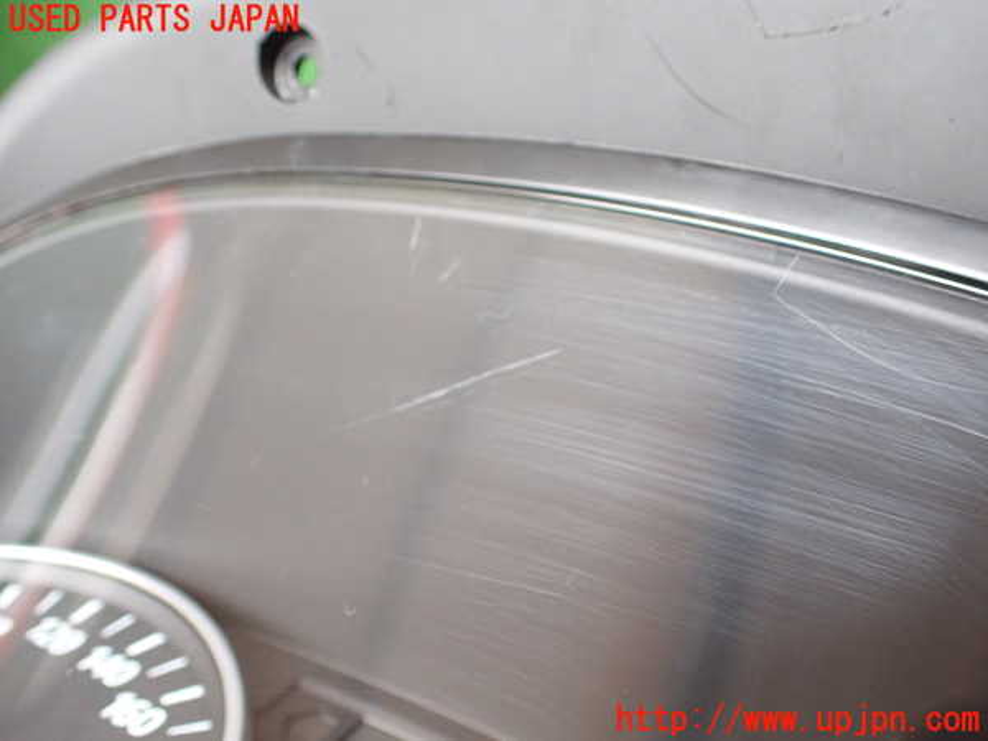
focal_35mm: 30
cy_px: 370
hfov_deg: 60.0
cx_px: 494
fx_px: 856
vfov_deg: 46.8
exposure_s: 1/125
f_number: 2.3
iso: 800
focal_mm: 5.4
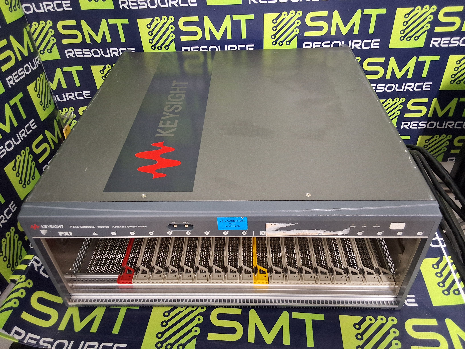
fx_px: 376
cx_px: 232
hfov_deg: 63.4
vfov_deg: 49.7
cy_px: 174
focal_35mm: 28
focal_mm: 2.91
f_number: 1.9
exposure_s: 1/24
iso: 250
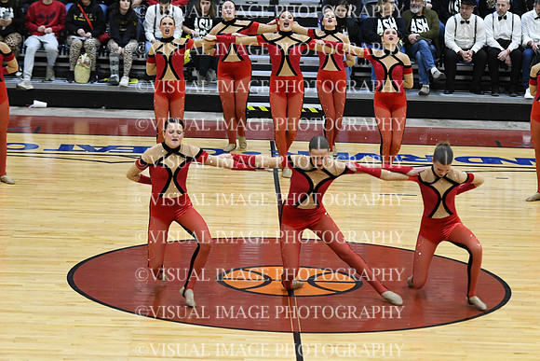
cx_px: 270
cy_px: 180
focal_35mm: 147
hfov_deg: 14.0
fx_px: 2205
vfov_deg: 9.3
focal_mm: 98
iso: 3200
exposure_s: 1/400
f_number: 2.8
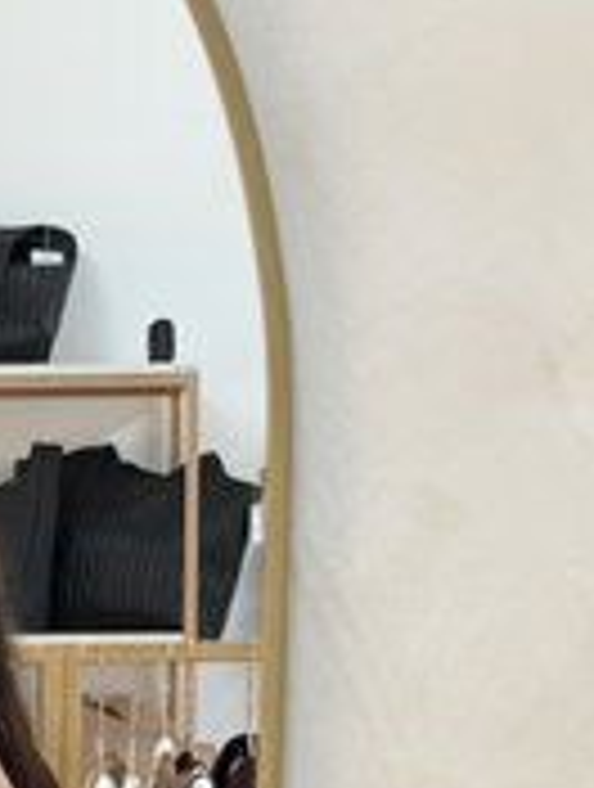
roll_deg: +1.2
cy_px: 1123
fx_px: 3328
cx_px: -81
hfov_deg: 10.1
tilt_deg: -9.7
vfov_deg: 12.9
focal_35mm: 146
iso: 160
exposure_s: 1/50
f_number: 1.78
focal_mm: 6.76
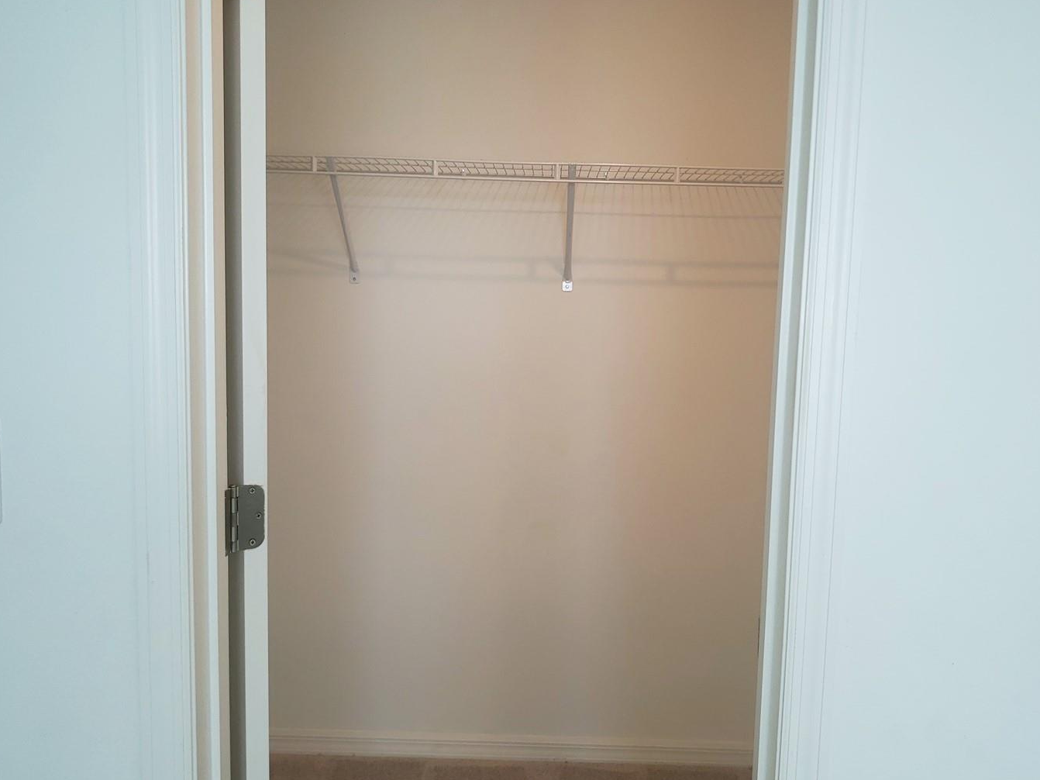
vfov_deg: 45.4
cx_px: 549
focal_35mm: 31
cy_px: 423
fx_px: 931
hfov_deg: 58.3
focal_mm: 4.3
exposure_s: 1/120
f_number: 1.5
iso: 80
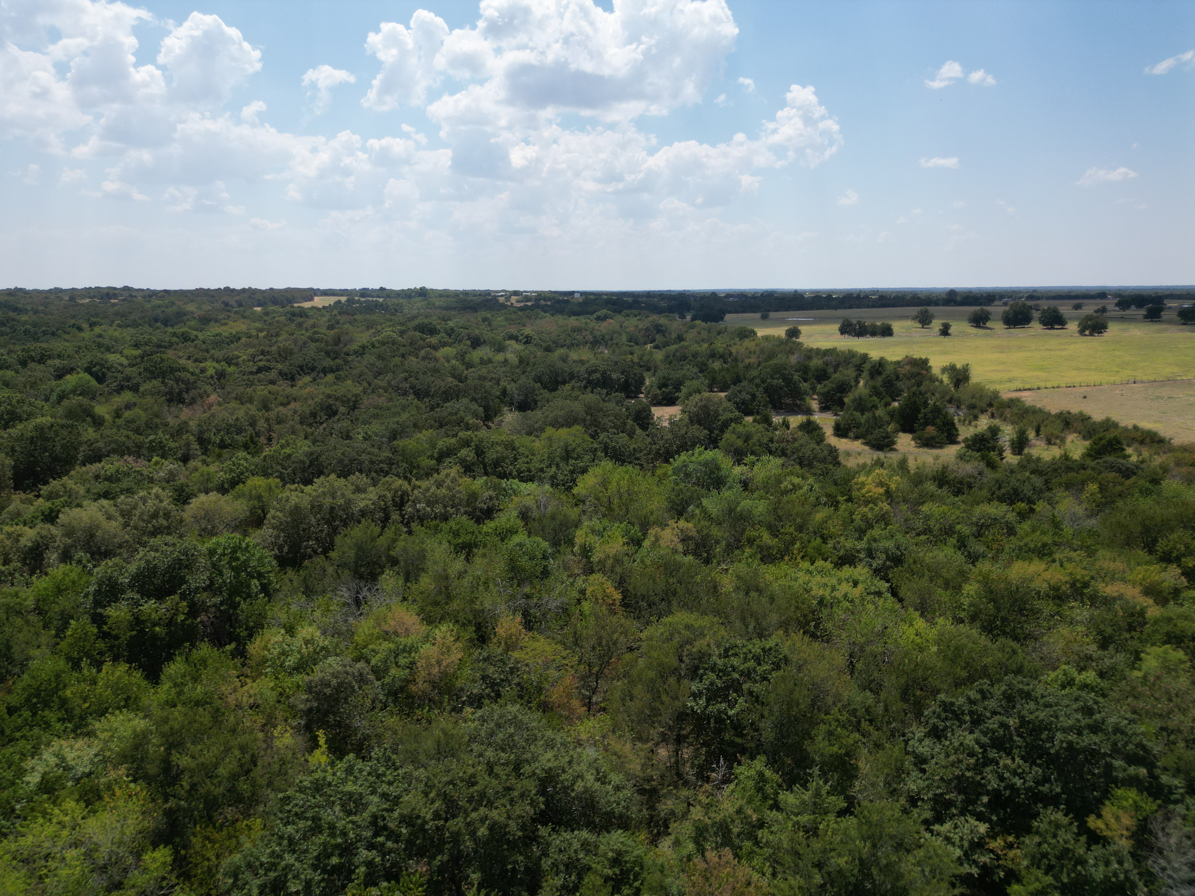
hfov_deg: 71.6
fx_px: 829
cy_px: 448
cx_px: 598
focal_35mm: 24
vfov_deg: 56.8
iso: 100
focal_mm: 6.72
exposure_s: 1/4000
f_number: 1.7
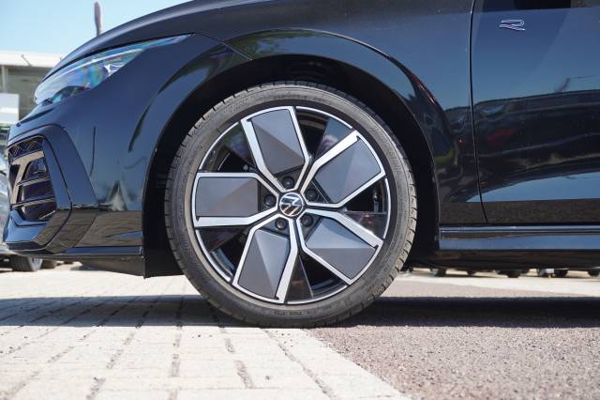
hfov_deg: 38.9
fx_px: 850
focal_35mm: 51
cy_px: 200
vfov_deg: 26.5
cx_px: 300
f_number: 5.6
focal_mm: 34
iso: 100
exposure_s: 1/90
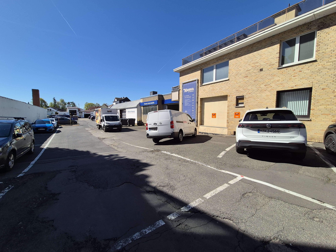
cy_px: 126
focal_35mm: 13
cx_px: 168
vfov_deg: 89.9
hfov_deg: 106.2
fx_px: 126
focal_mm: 2.2
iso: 50
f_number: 2.2
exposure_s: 1/2456
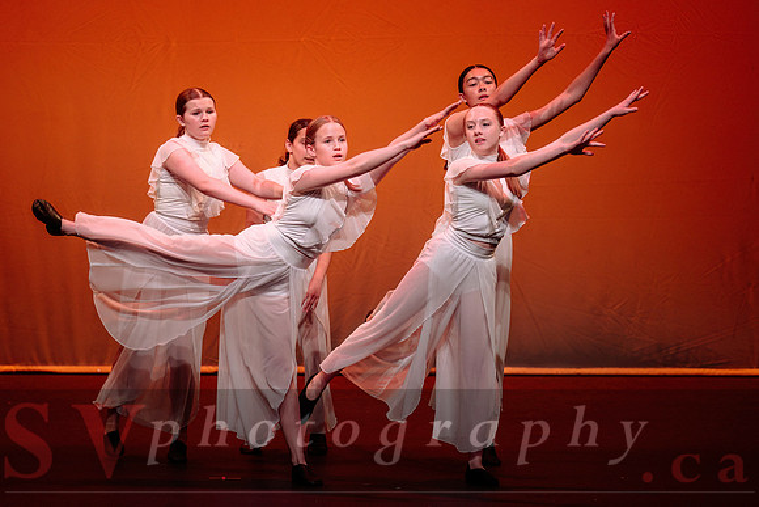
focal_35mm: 201
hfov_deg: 10.2
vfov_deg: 6.8
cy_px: 244
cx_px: 350
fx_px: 4241
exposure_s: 1/400
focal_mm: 170
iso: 1000
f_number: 2.8
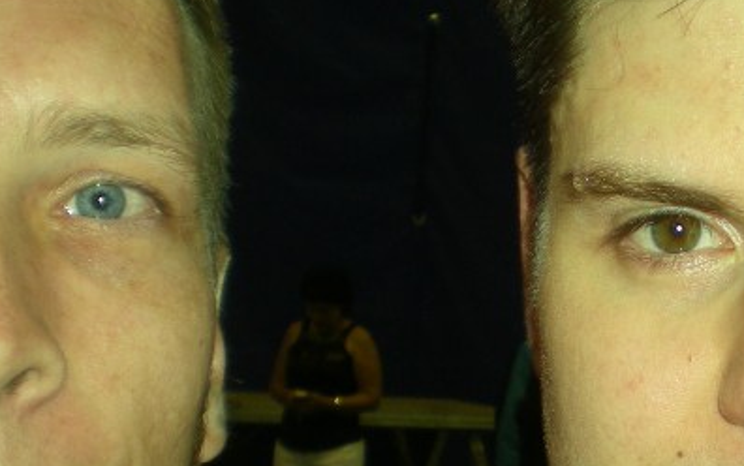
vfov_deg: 12.6
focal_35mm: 104
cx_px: 613
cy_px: 321
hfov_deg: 19.8
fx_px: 2110
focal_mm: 6.3
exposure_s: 1/60
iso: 50
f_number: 3.1
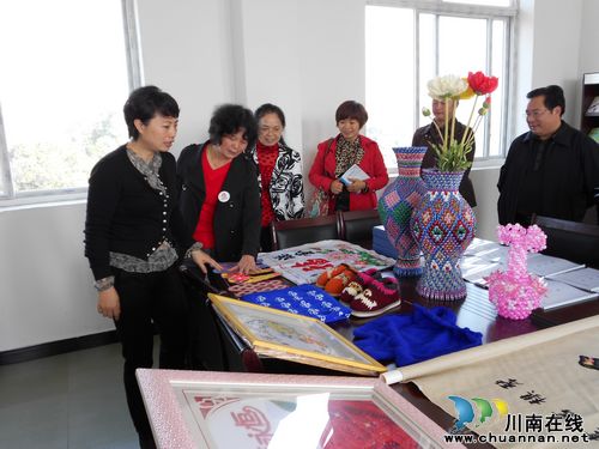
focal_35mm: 29
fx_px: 502
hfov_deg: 61.7
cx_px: 300
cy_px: 224
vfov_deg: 48.2
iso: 80
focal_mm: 5.1
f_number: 3.4
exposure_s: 1/40
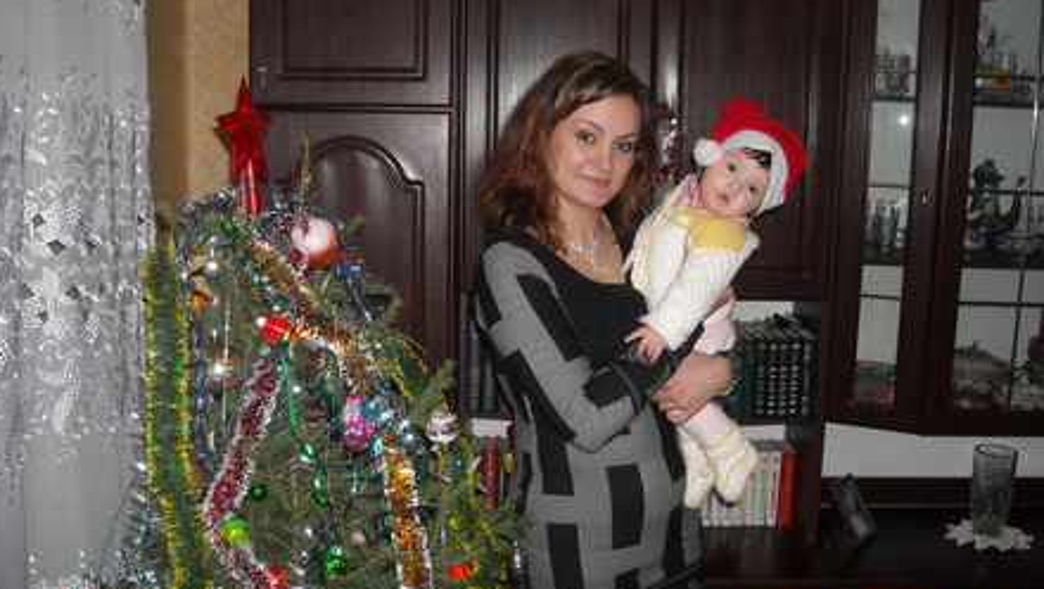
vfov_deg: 30.5
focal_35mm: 39
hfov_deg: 51.6
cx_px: 520
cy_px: 304
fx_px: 1080
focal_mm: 5.7
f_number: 2.8
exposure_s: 1/60
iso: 200
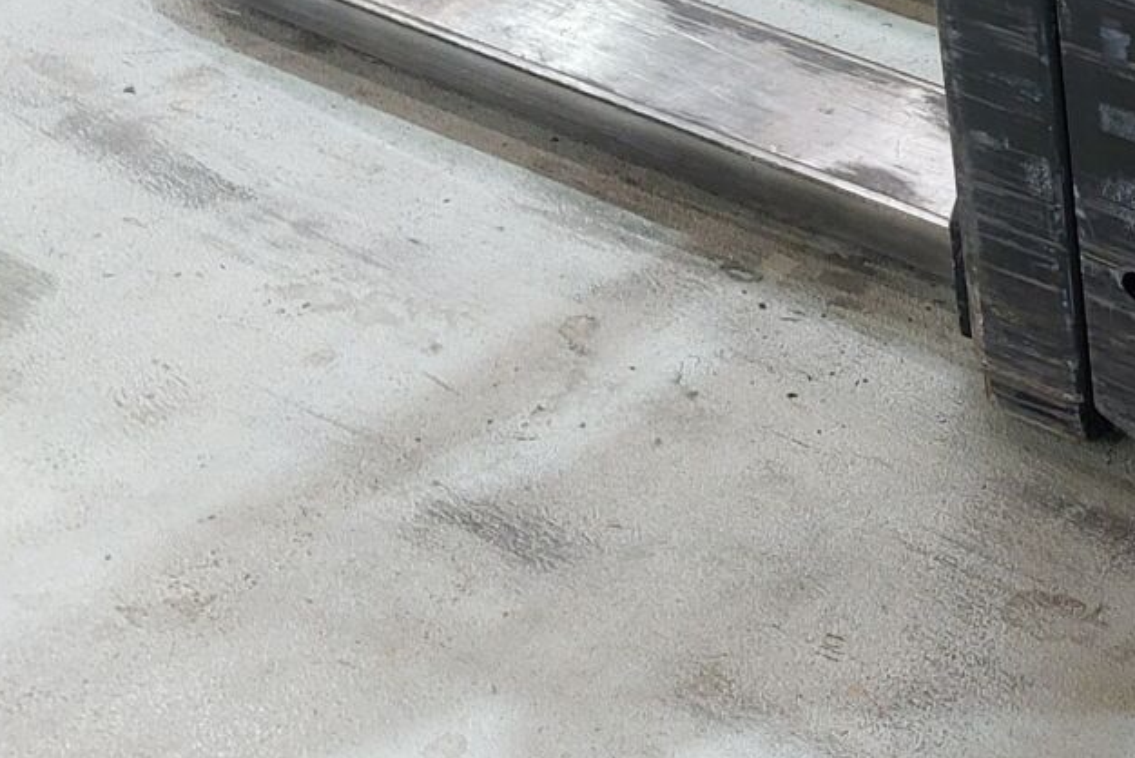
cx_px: 1806
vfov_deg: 15.4
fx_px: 2681
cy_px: -194
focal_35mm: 85
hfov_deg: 19.9
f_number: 1.8
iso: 250
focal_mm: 5.23
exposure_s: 1/60
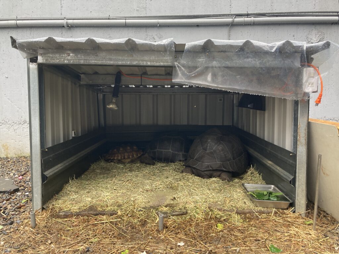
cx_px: 170
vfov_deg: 49.7
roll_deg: -0.8
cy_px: 127
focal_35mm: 28
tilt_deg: -3.8
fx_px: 274
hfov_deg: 63.4
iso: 80
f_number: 1.8
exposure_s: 1/121
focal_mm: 3.99
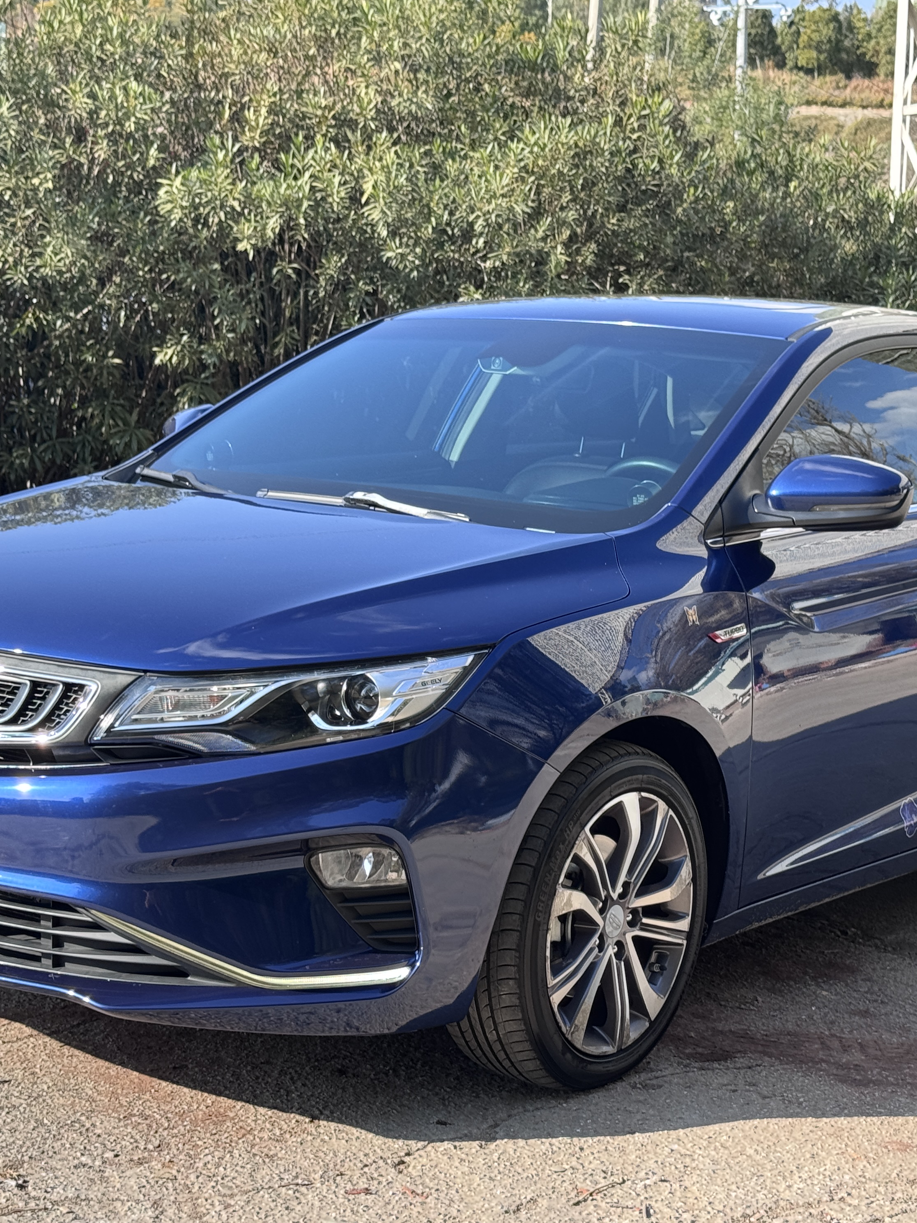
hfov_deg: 22.6
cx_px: 487
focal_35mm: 65
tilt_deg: -6.6
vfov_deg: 29.8
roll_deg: -1.5
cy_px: 613
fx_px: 2296
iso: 64
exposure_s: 1/707
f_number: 1.78
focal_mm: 6.76
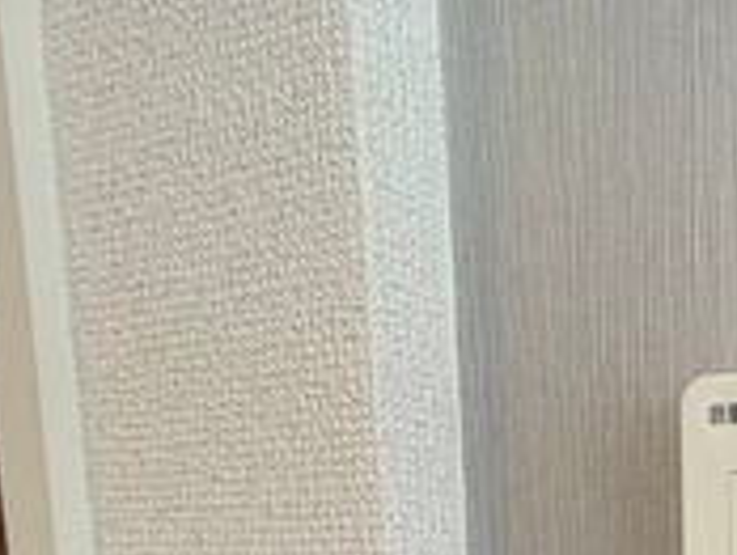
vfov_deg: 27.3
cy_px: 712
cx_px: 919
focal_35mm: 45
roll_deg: -0.1
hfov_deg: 33.0
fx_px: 959
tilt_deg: -7.2
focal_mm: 2.22
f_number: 2.2
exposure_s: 1/121
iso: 125
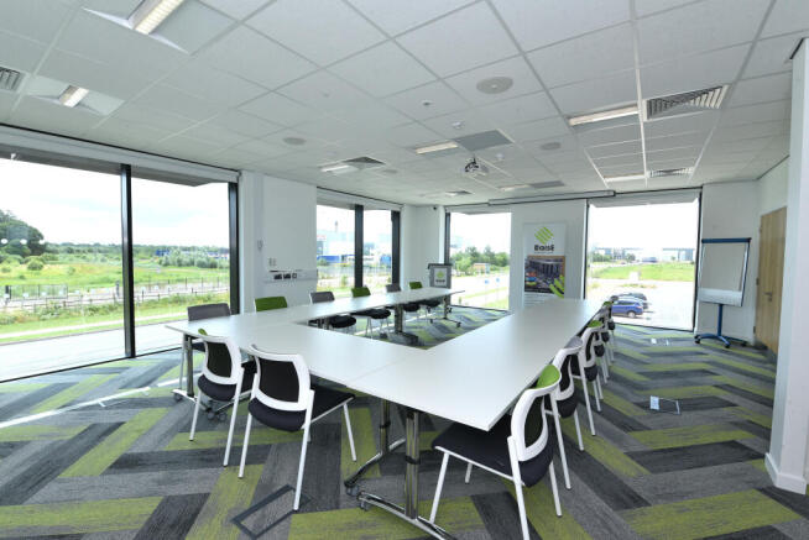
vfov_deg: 77.4
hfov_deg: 100.4
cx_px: 404
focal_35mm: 15
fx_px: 337
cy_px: 270
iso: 640
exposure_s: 1/125
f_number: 13
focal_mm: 15
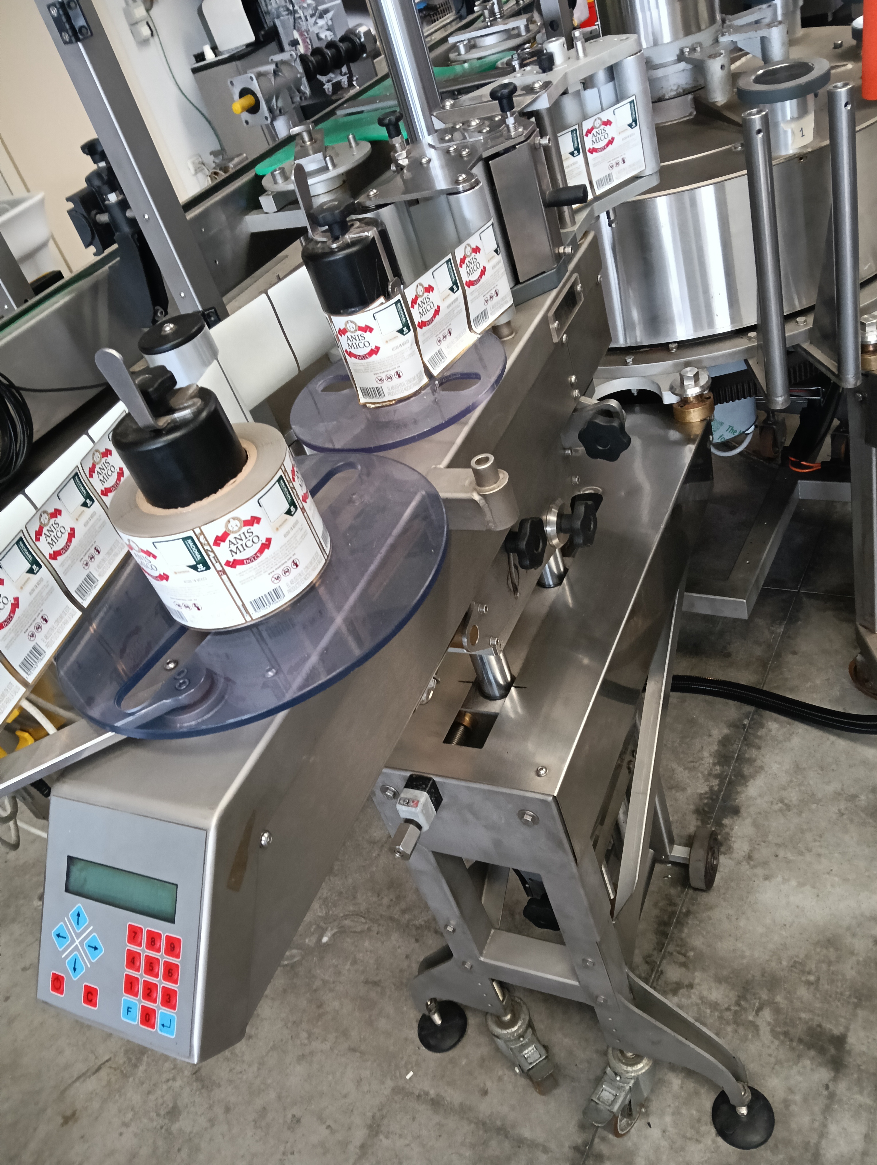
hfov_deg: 51.5
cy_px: 582
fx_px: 910
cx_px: 438
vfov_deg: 65.2
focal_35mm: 27
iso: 800
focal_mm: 3.98
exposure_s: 1/25
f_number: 1.8
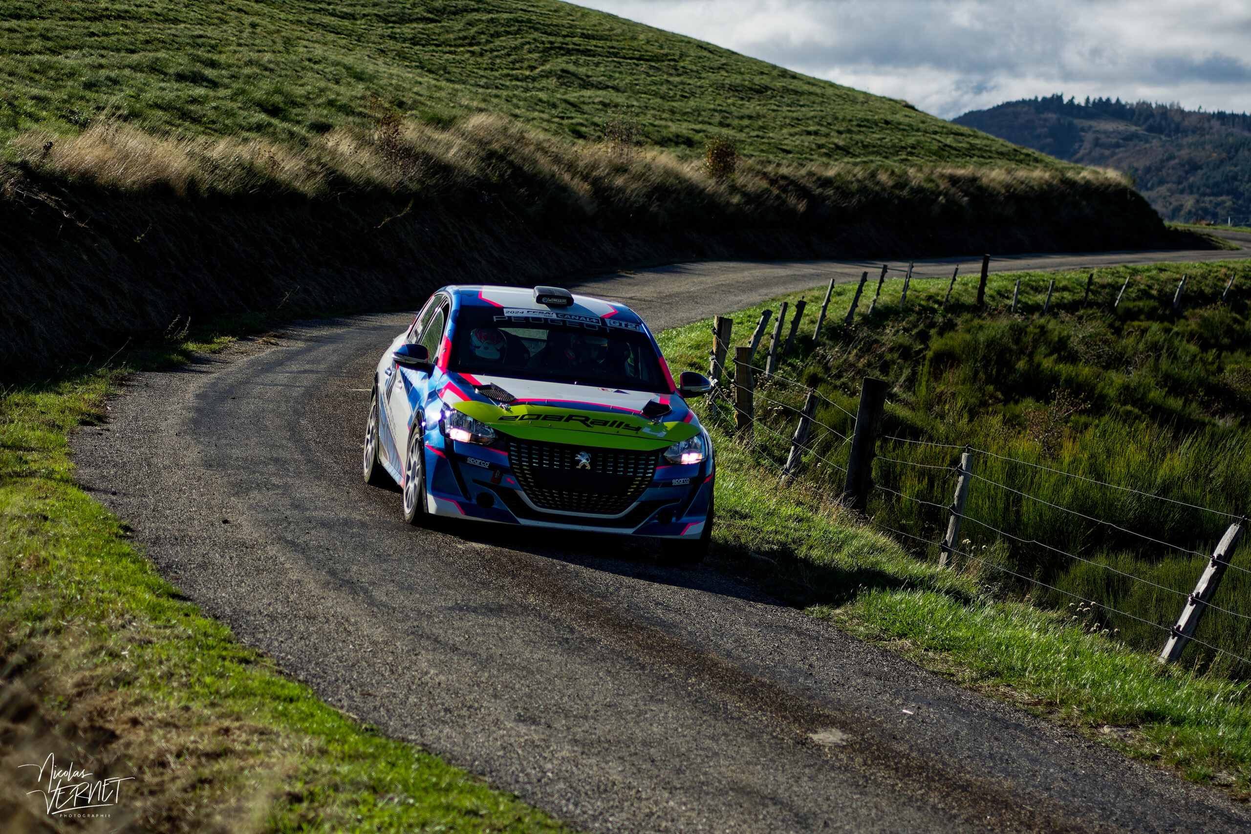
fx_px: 3649
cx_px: 626
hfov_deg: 19.5
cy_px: 417
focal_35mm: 105
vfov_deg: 13.0
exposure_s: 1/1600
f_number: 4
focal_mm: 70
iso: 180
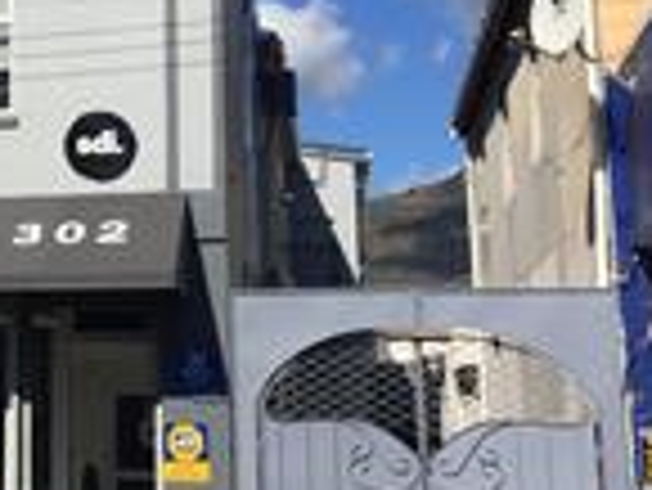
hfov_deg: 22.8
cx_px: -94
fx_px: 1508
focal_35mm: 80
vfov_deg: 18.4
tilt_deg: +9.6
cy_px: 144
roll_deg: -0.7
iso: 32
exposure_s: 1/3049
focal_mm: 4.15
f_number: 2.2
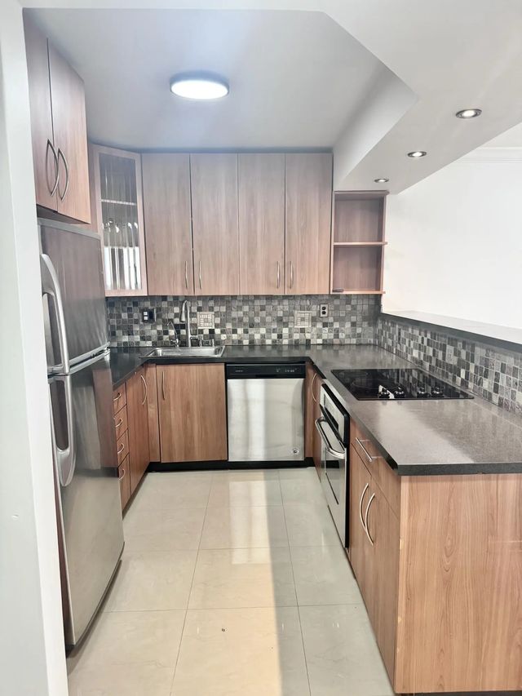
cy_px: 348
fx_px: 482
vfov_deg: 71.6
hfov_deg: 56.8
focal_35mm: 24
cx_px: 261
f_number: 1.78
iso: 160
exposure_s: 1/120
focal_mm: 6.76
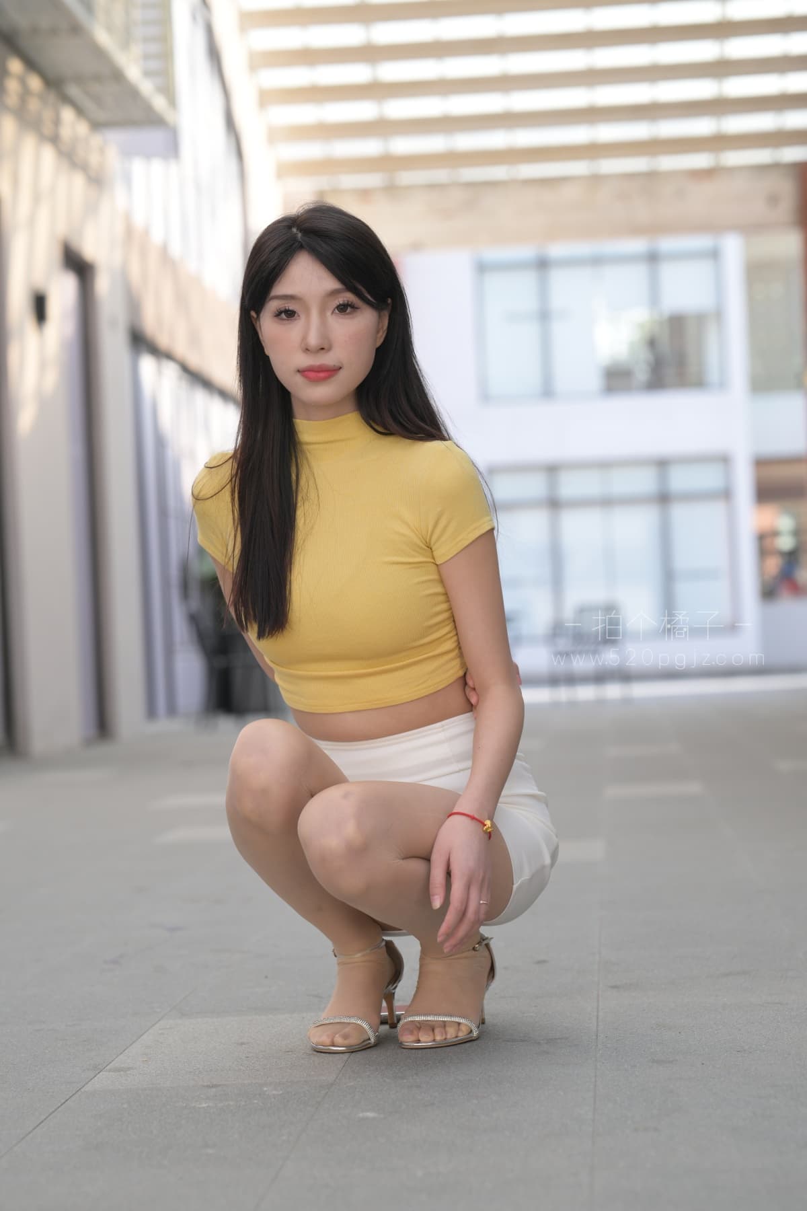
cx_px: 404
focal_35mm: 85
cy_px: 606
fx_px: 2858
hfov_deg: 16.1
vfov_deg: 23.9
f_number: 4
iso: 250
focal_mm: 85
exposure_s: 1/400
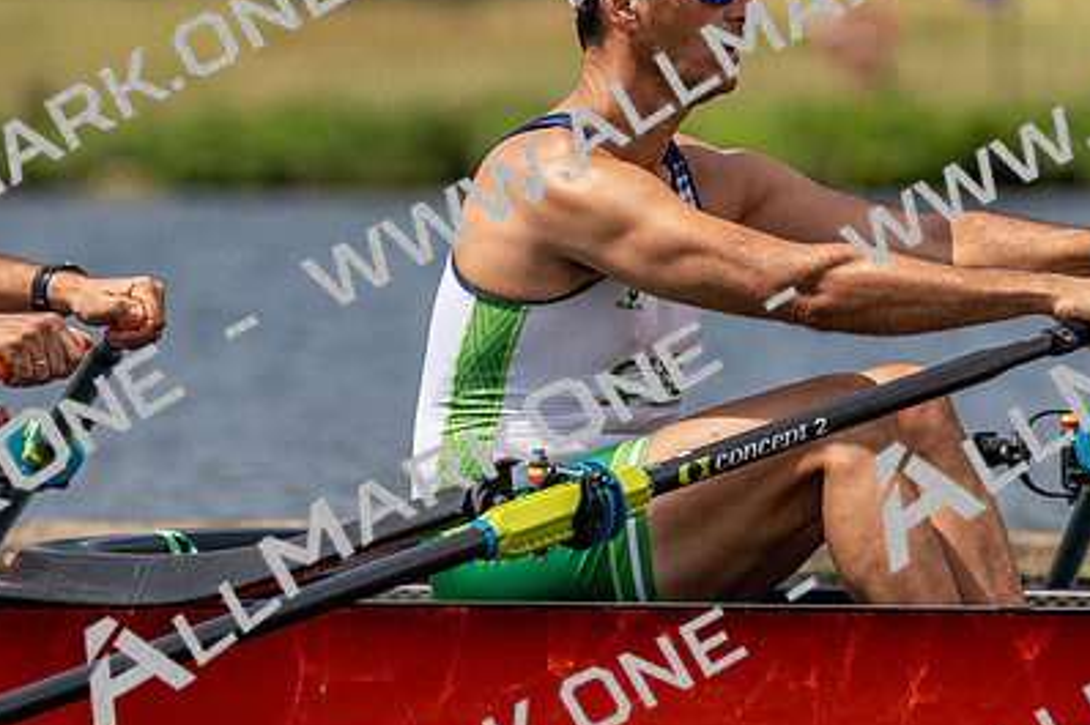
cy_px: 313
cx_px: 641
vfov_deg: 2.4
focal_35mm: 579
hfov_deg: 3.6
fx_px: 17523
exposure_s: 1/1600
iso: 250
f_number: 6.3
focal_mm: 397
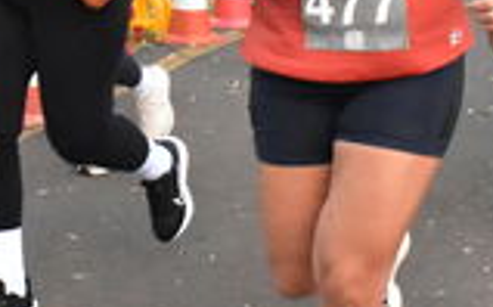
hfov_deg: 20.0
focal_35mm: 104
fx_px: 1396
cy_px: -19
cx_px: 183
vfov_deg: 12.4
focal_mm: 18
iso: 8000
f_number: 6.3
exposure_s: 1/250
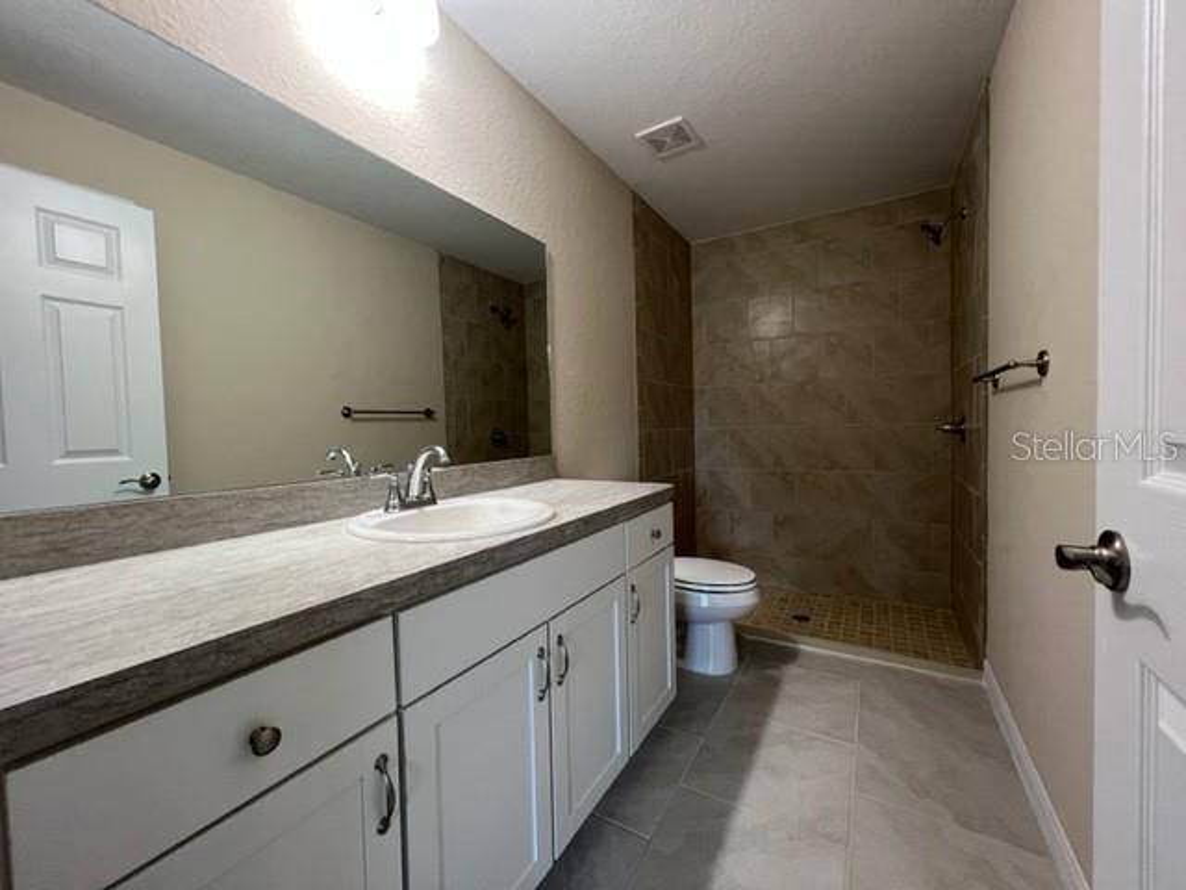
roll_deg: +1.8
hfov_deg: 106.2
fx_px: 445
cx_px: 593
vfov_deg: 89.9
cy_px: 445
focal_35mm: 13
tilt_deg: -2.5
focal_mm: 1.57
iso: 200
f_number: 1.8
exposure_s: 1/60
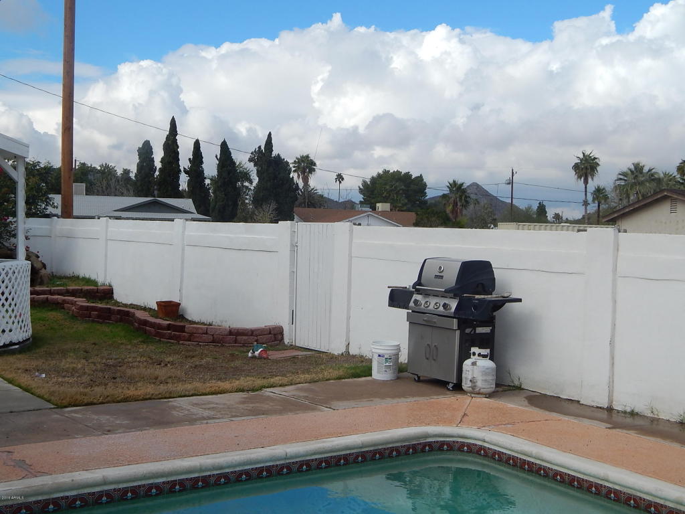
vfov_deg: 29.7
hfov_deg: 38.9
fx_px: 970
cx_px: 342
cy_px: 257
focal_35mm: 49
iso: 125
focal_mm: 8.6
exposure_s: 1/1250
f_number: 3.7
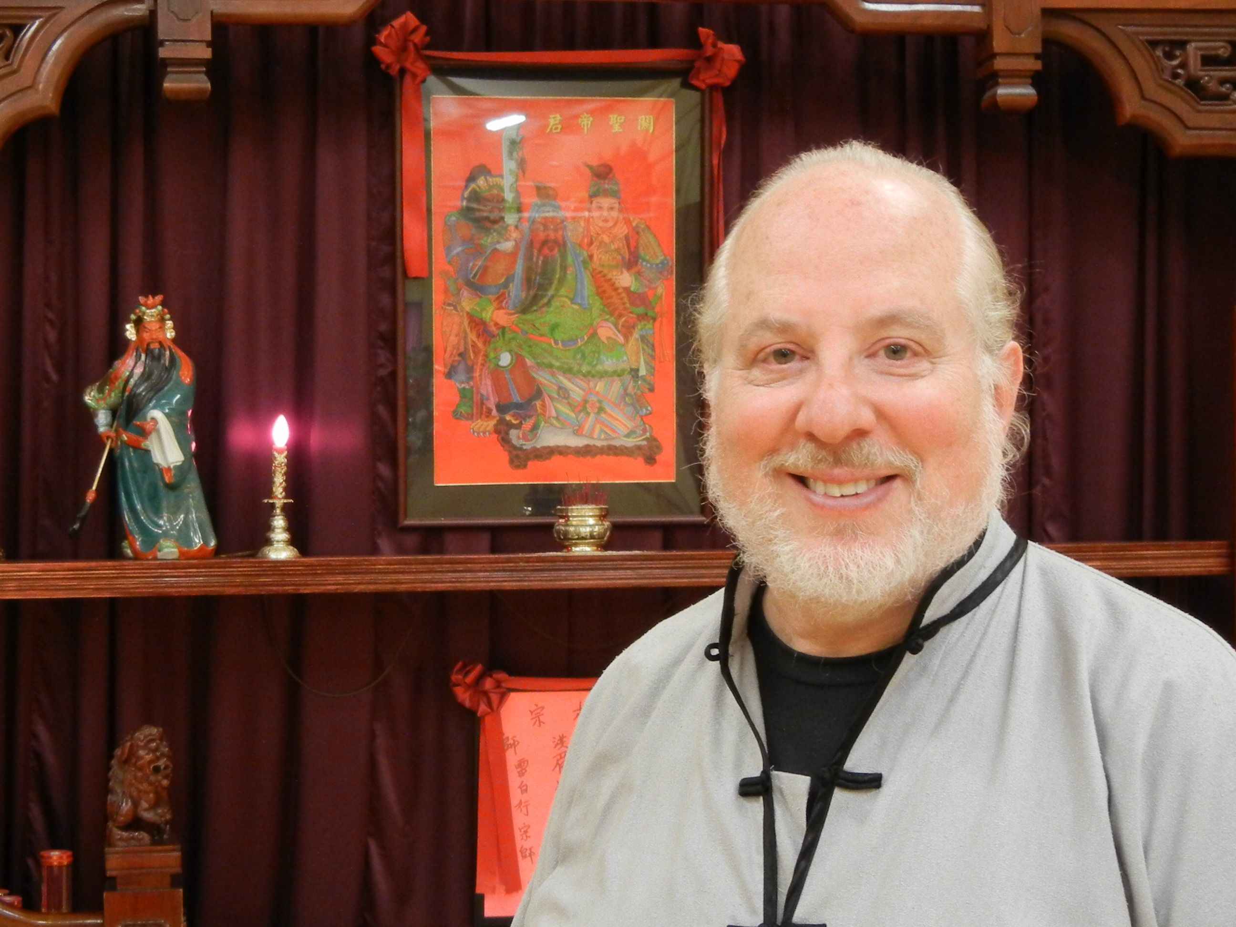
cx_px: 618
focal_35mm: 39
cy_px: 464
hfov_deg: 47.9
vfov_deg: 36.8
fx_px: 1393
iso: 400
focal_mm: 7.1
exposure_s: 1/14.5
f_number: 3.7
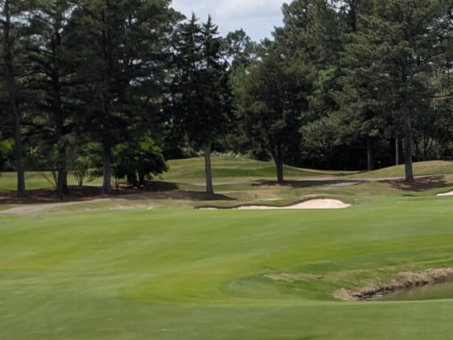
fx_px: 1701
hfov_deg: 14.6
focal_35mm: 130
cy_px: 93
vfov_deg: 11.4
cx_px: 571
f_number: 1.7
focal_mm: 4.53
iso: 44
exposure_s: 1/3003
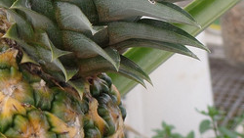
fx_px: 1444
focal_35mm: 223
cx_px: 53
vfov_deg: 5.4
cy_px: 7
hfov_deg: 9.6
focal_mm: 11.4
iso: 80
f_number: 3.6
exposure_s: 1/90
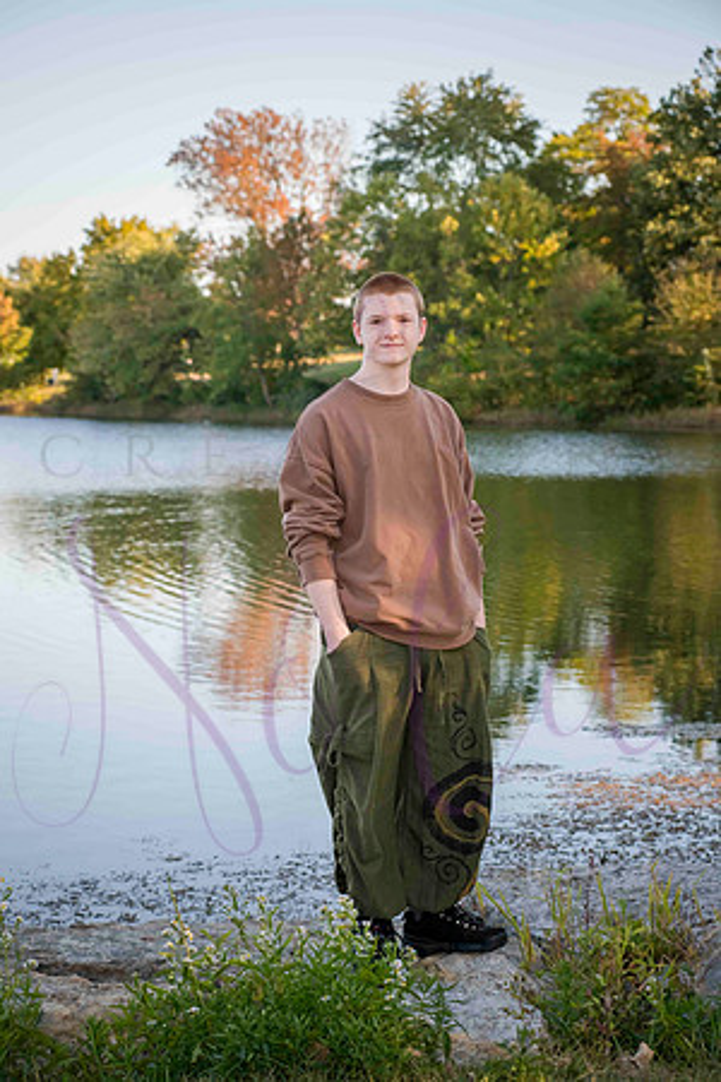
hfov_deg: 17.1
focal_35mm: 80
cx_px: 360
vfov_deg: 25.4
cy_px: 541
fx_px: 2403
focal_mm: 80
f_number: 6.3
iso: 400
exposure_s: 1/640
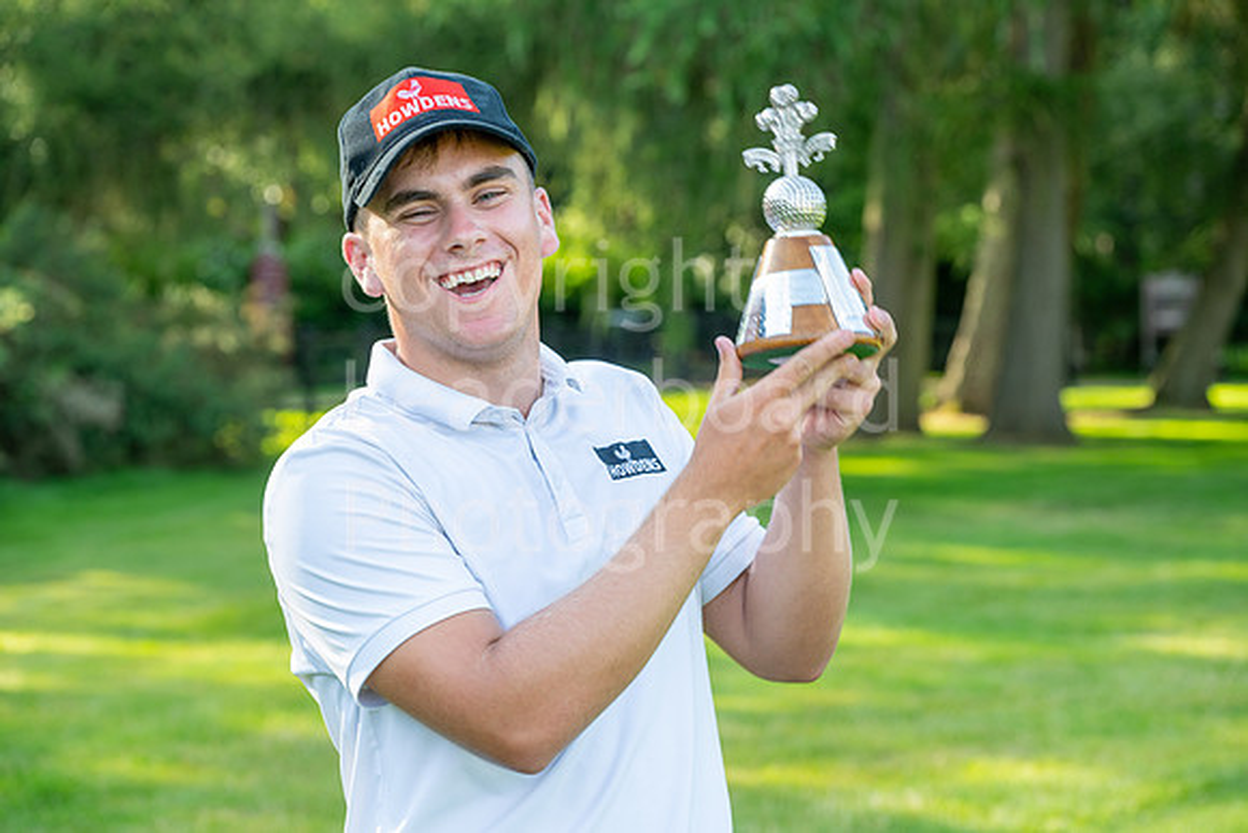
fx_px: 3433
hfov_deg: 20.6
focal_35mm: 99
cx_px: 624
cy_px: 416
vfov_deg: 13.8
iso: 200
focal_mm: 99
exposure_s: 1/125
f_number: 5.6
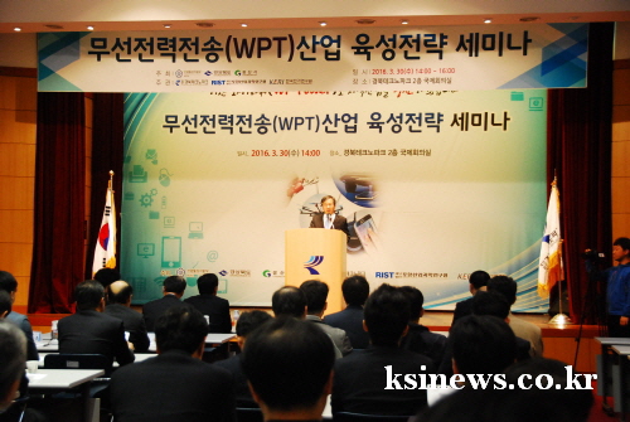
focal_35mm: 63
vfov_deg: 21.6
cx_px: 315
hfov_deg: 31.8
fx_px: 1104
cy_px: 211
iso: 1250
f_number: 5
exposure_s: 1/100
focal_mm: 42
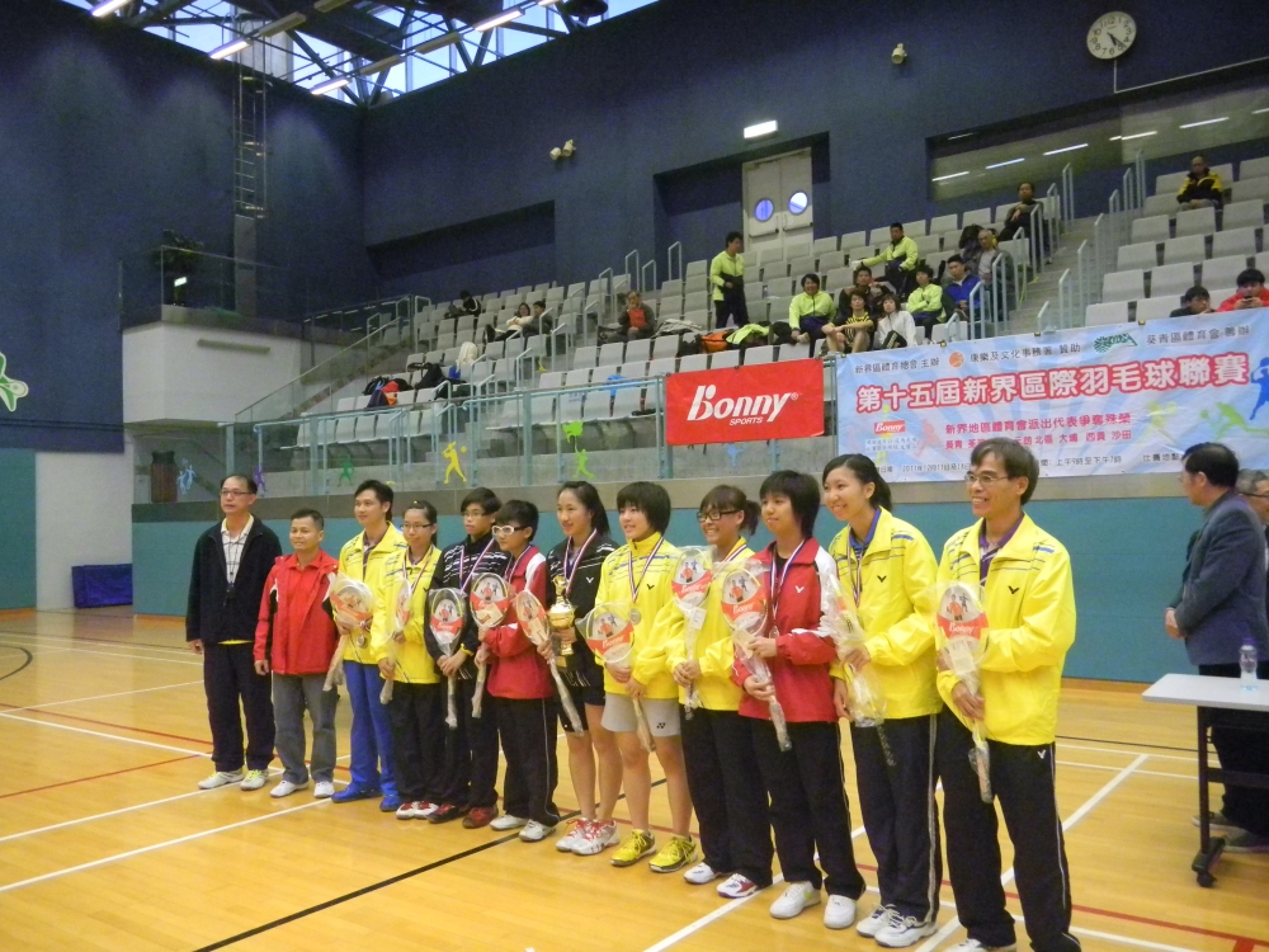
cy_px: 476
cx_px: 634
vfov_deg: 48.2
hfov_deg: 61.7
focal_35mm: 29
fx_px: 1063
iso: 800
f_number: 3.9
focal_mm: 5.3
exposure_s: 1/34.8
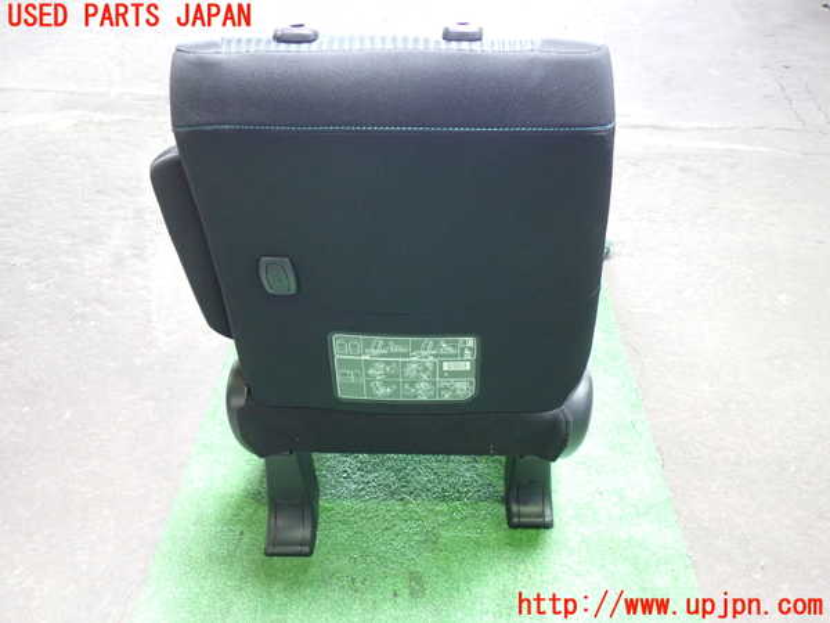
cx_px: 415
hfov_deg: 60.0
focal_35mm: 30
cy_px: 312
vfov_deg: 46.8
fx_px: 719
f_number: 2.3
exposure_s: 1/30
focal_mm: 5.4
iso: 800
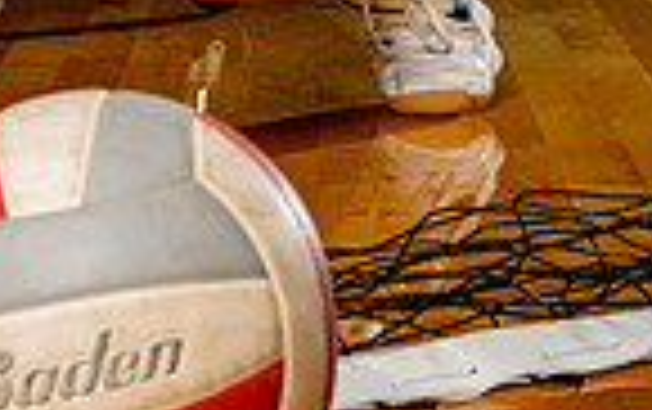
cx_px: 157
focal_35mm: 177
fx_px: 3149
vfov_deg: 7.1
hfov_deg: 11.8
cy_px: -514
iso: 400
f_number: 7.1
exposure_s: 1/250
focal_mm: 56
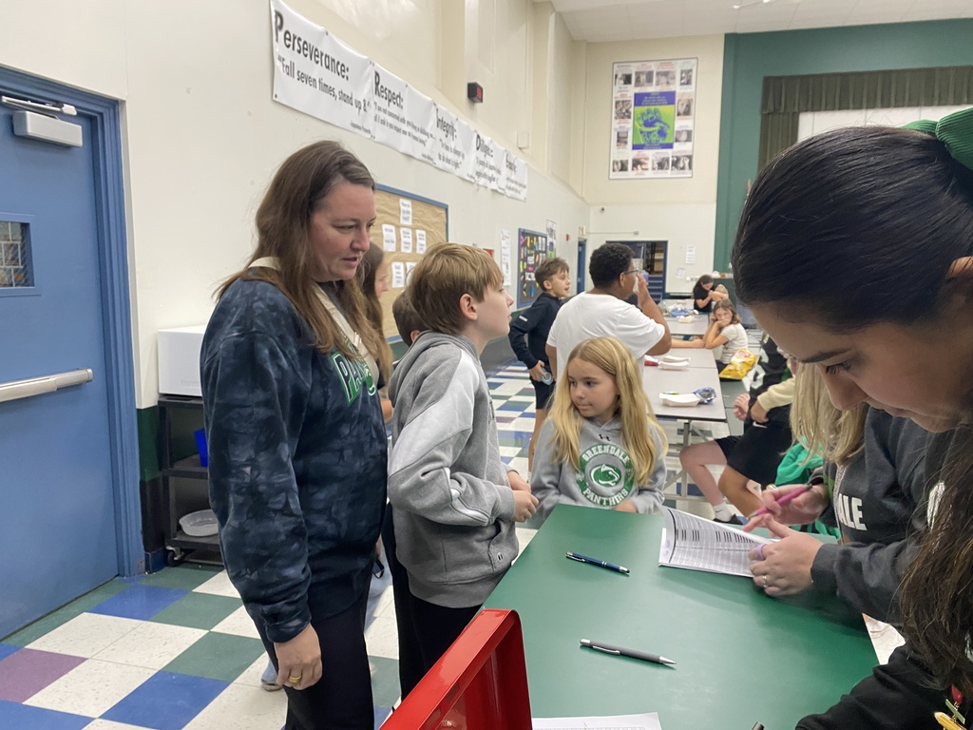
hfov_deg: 67.3
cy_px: 365
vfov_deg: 53.1
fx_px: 731
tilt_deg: -9.4
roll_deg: -0.5
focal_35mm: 26
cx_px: 486
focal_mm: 4.25
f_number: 1.8
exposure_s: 1/60
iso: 200
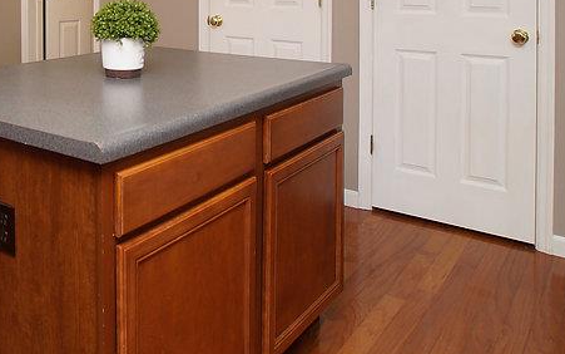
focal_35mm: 38
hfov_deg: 48.1
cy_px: -33
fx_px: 588
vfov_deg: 30.1
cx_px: 103
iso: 250
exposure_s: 1/60
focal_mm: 11
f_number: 4.5
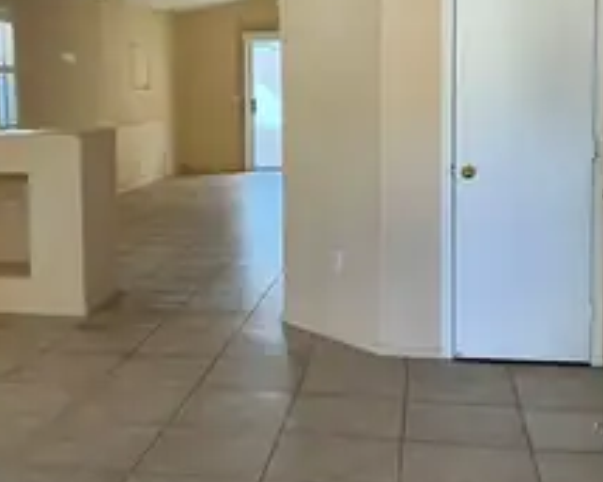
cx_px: 209
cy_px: 169
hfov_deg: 36.4
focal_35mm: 51
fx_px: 910
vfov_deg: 29.5
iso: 40
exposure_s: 1/60
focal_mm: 3
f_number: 1.8
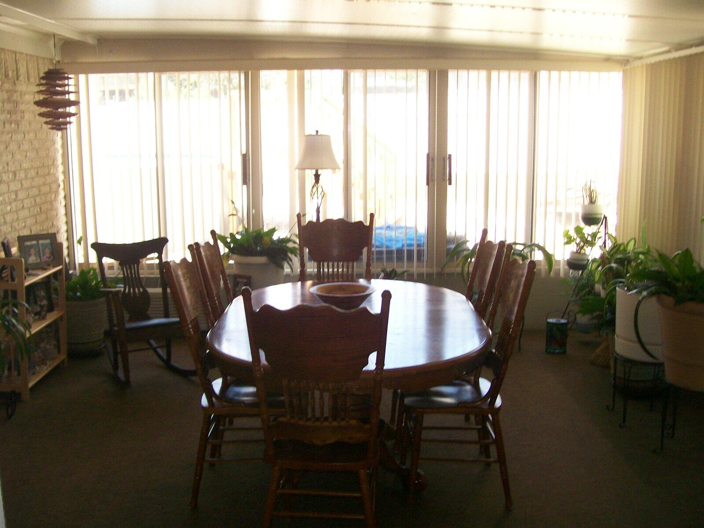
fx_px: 732
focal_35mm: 36
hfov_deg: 51.4
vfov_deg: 39.7
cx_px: 352
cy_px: 264
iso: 140
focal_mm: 6
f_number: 2.7
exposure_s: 1/101
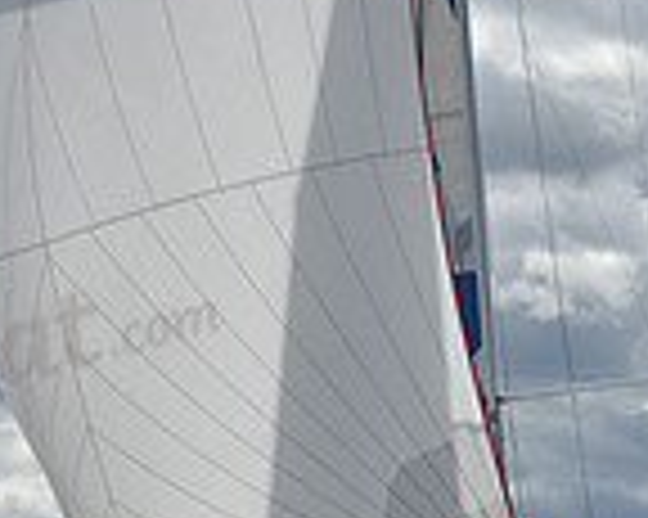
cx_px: 452
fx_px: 5060
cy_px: 86
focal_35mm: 264
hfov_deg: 7.3
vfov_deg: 5.8
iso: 250
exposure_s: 1/1000
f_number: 11
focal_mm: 70
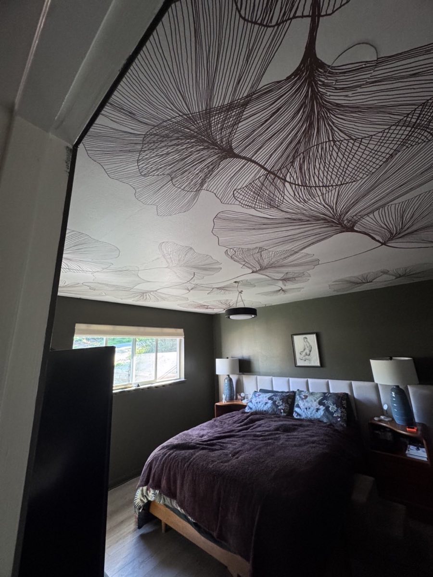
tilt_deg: +12.3
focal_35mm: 14
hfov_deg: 85.7
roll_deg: +2.3
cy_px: 288
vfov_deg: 102.1
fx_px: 233
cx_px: 216
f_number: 2.2
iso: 400
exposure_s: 1/60
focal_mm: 2.22
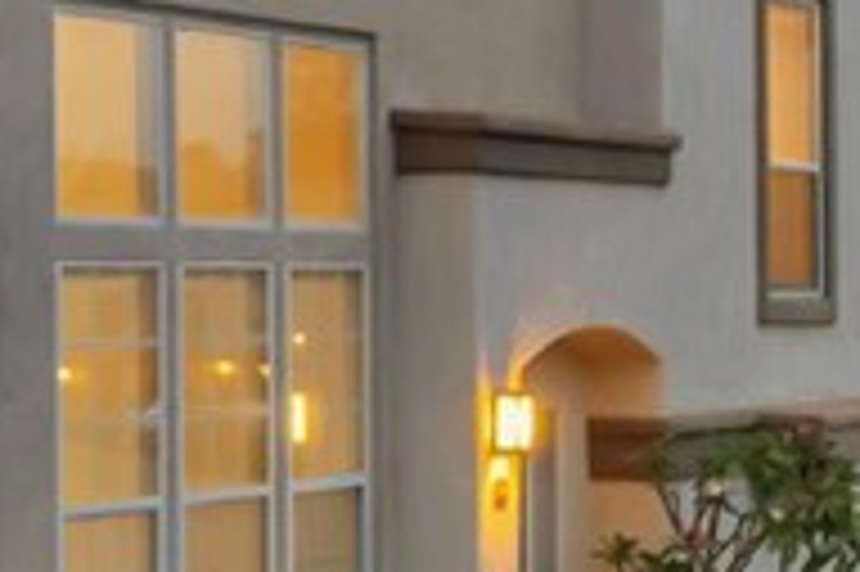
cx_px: -464
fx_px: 2816
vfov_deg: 11.6
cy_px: 230
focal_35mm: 118
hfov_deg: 15.8
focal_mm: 8.38
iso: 440
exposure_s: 1/13
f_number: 2.8
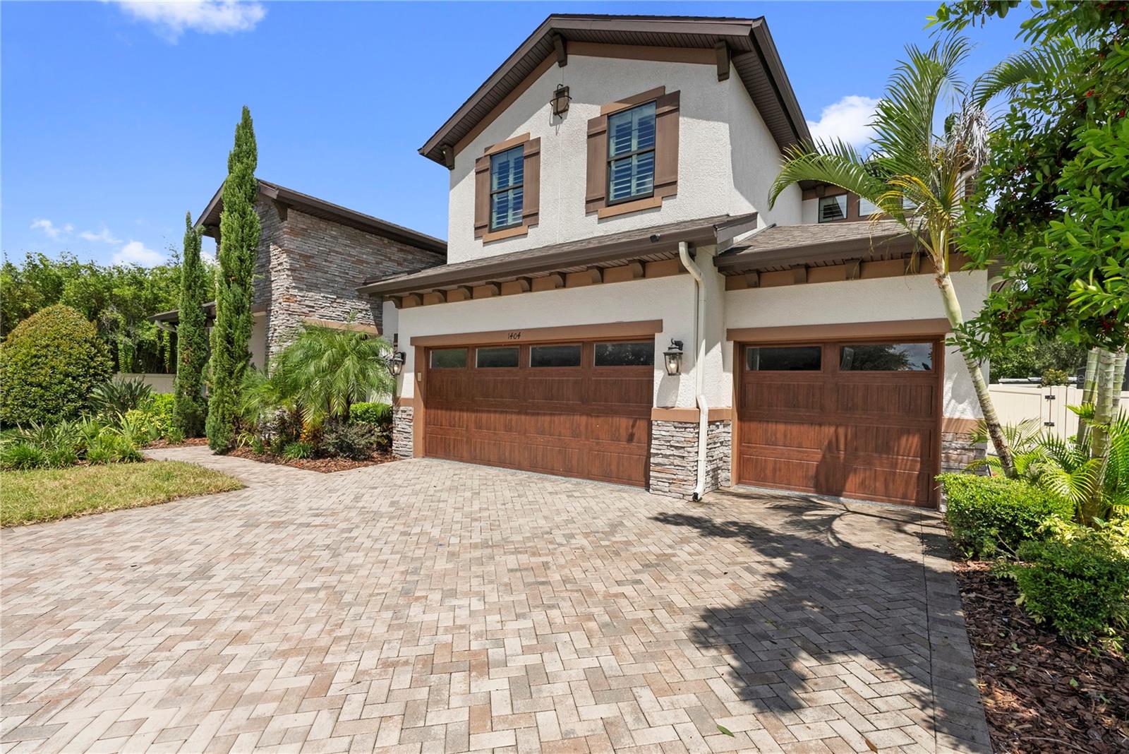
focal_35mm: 16
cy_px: 377
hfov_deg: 96.7
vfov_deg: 73.8
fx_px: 502
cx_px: 564
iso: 2000
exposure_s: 1/6400
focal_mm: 16
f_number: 9
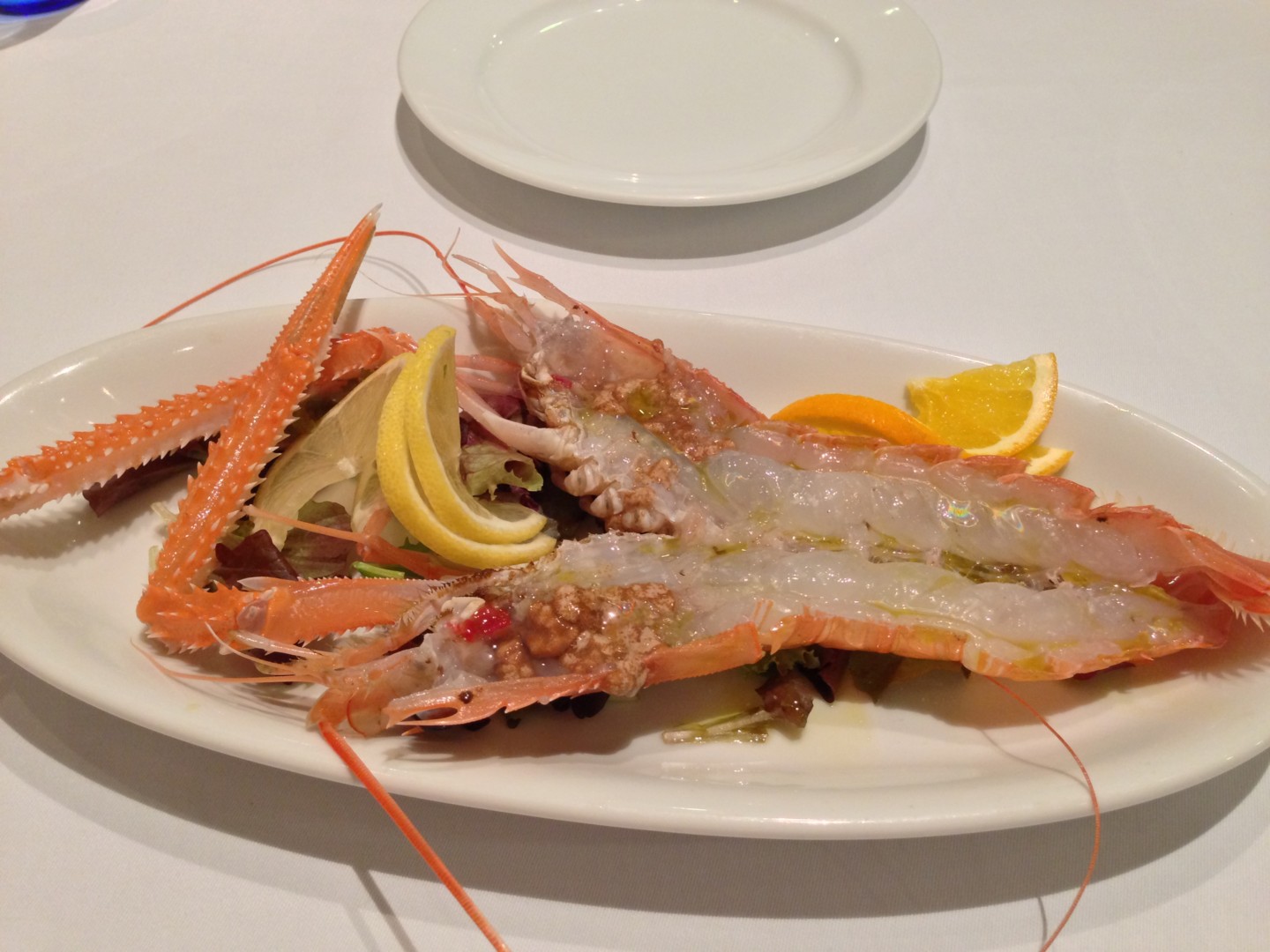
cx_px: 635
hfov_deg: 55.4
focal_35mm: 33
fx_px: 1211
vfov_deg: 42.9
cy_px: 476
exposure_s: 1/20
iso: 250
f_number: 2.4
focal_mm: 4.13
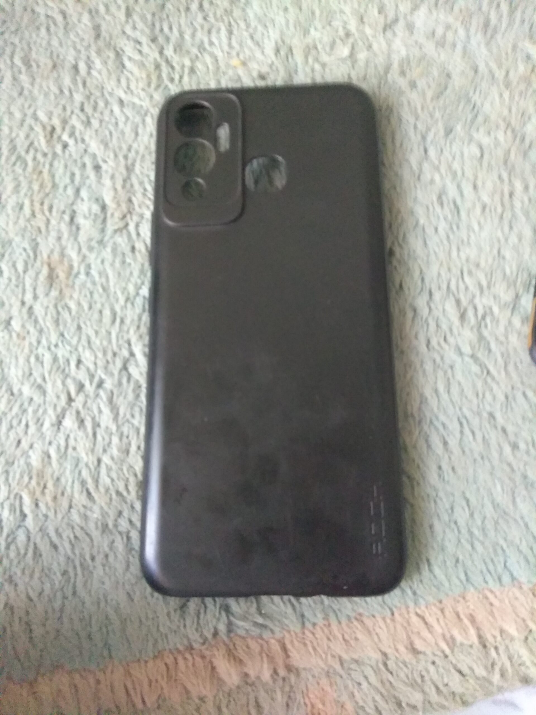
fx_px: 413
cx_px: 268
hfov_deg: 66.0
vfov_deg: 81.7
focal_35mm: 20
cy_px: 358
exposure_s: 1/15
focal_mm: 3.46
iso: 1461
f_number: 2.2
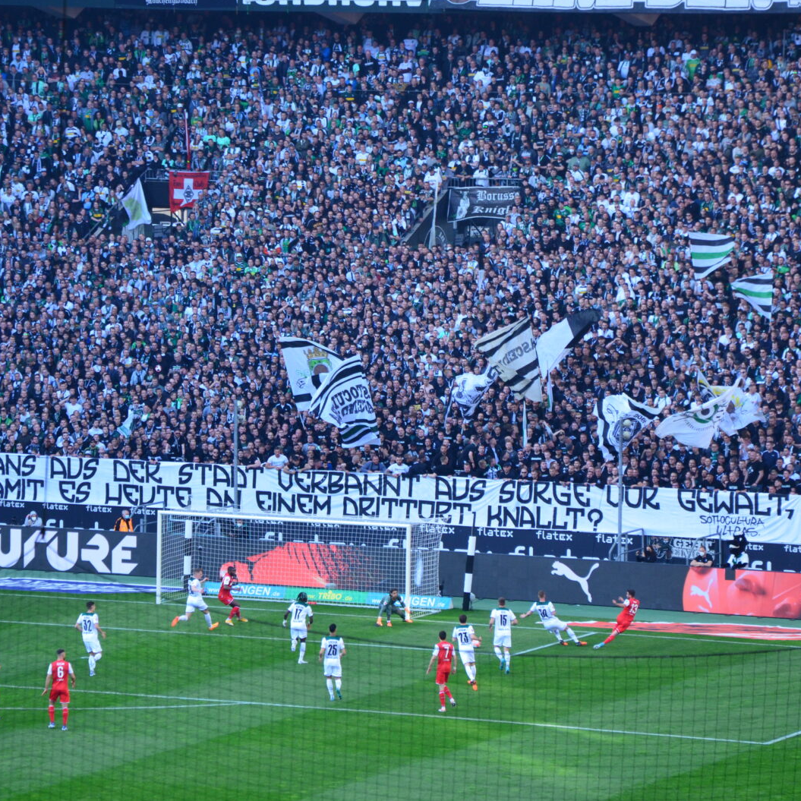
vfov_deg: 8.6
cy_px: 399
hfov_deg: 8.6
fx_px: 5305
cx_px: 344
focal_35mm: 203
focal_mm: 105
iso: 800
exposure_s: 1/250
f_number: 5.6
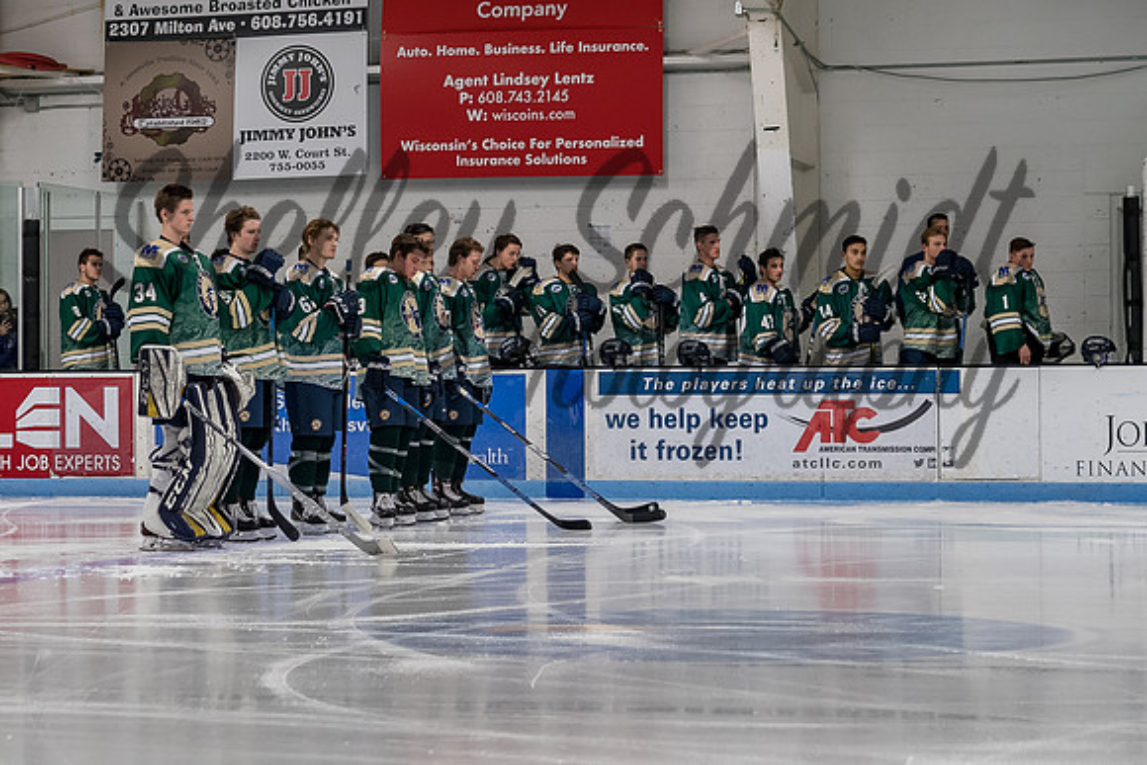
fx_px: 3205
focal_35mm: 101
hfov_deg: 20.2
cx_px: 428
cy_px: 324
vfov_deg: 13.6
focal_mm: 46
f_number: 4
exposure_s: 1/250
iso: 1600
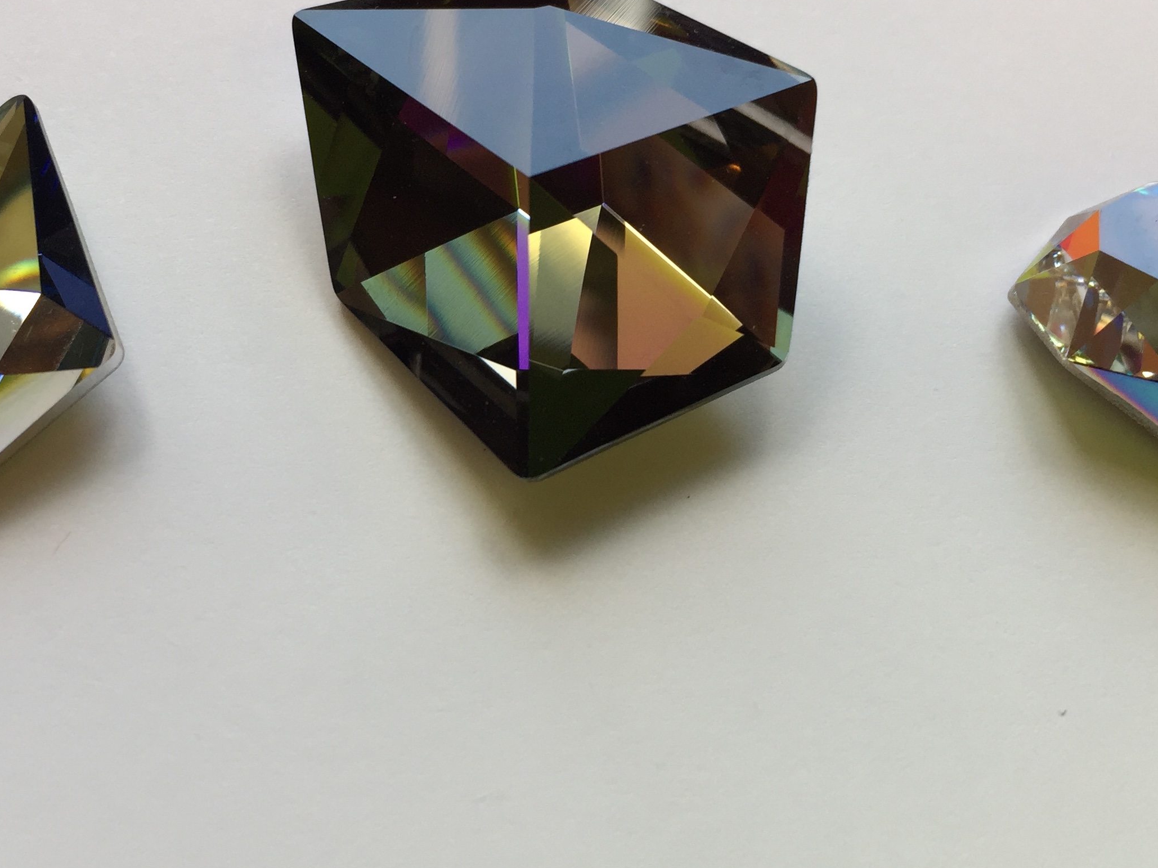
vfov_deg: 31.4
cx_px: 519
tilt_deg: -65.0
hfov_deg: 41.2
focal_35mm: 46
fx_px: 1539
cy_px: 357
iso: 40
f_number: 2.2
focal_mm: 4.15
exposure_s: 1/100
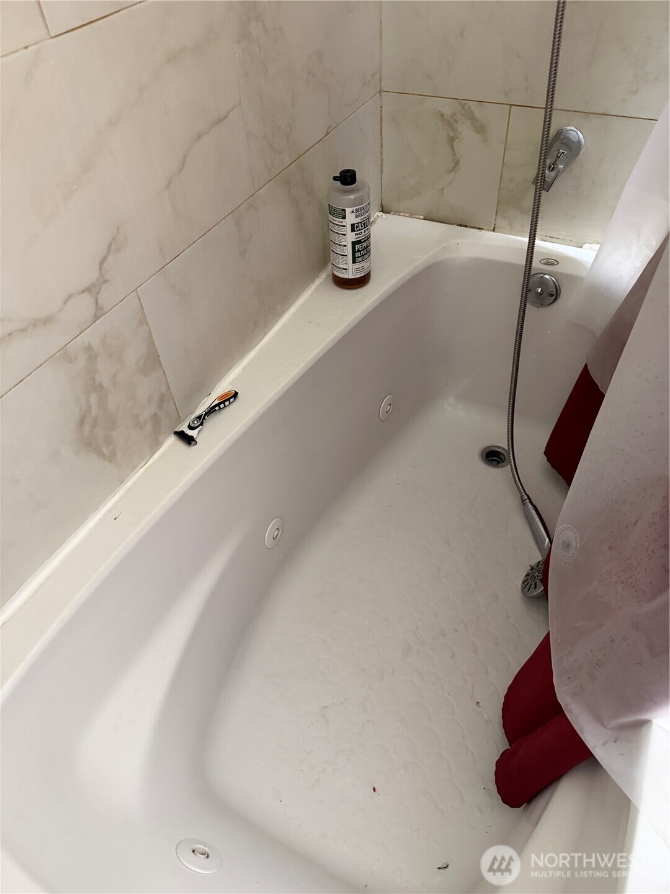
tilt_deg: -47.0
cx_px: 335
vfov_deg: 71.6
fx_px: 619
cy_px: 447
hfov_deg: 56.8
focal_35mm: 24
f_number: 1.78
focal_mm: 6.76
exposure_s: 1/60
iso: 640
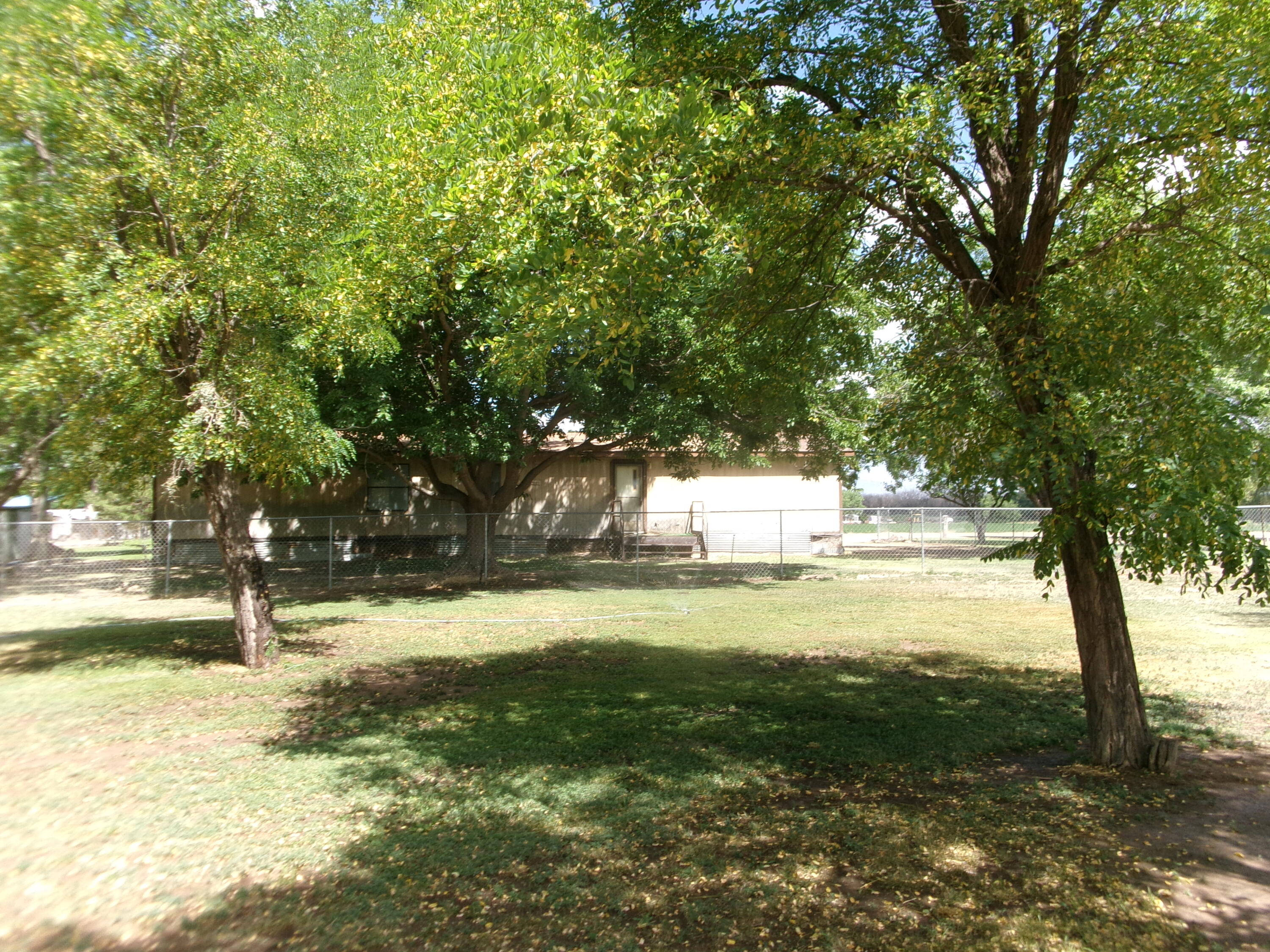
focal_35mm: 28
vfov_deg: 49.7
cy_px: 476
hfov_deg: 63.4
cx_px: 635
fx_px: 1027
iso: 100
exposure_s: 1/50
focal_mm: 5.1
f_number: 10.8
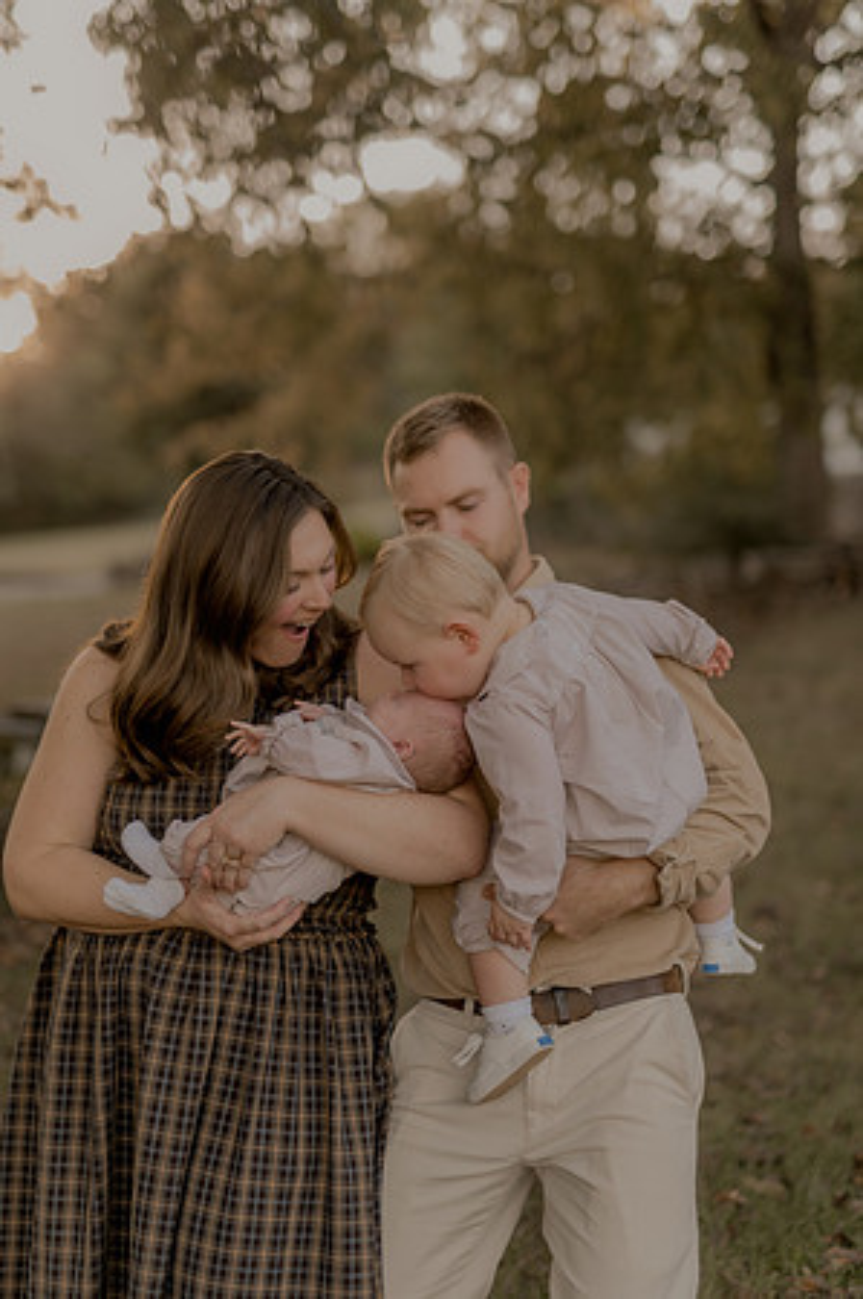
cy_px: 650
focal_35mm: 50
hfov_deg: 26.9
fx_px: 1802
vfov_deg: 39.6
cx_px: 432
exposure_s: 1/400
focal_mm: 50
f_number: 1.8
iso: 160
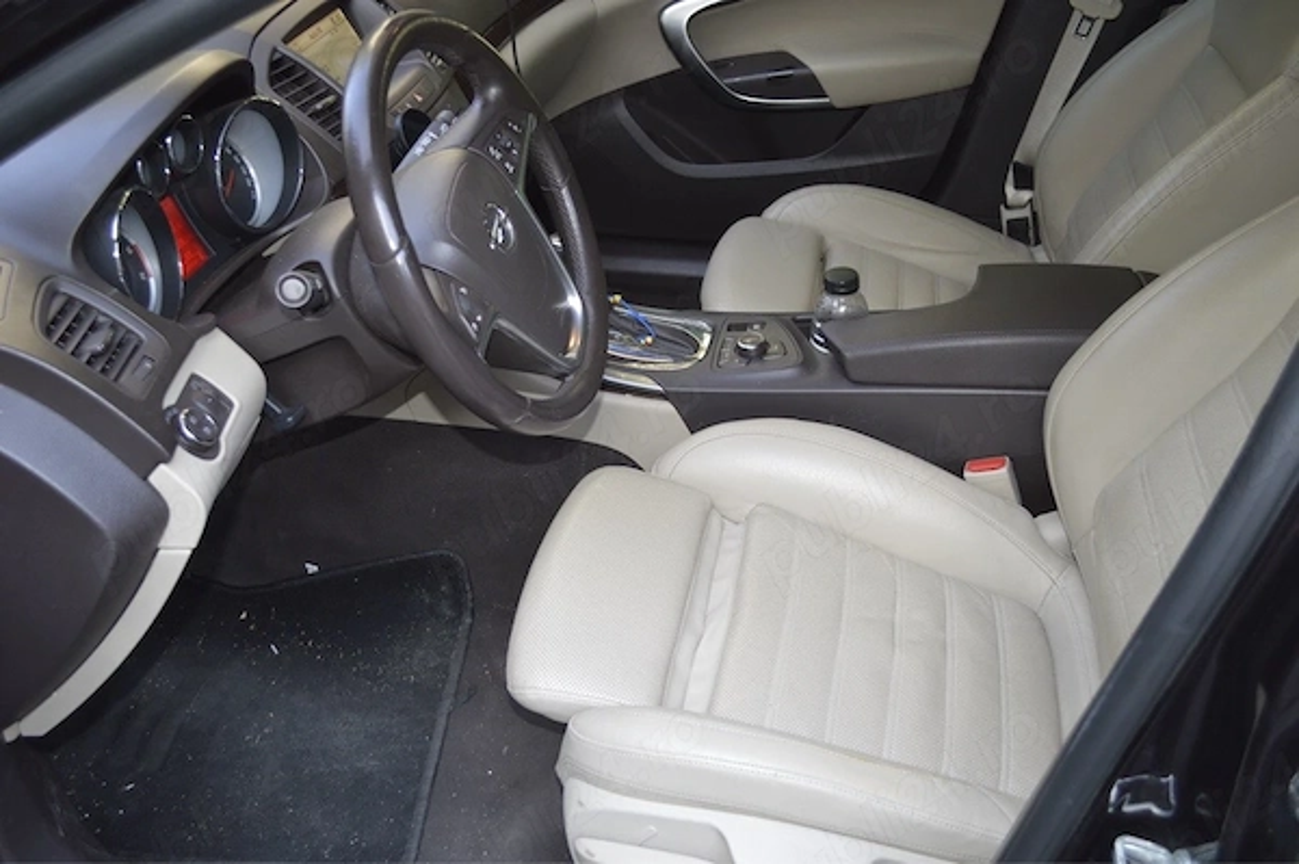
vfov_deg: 39.9
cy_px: 432
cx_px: 650
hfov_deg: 57.3
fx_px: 1190
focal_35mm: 33
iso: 400
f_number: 4
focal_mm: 22
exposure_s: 1/125
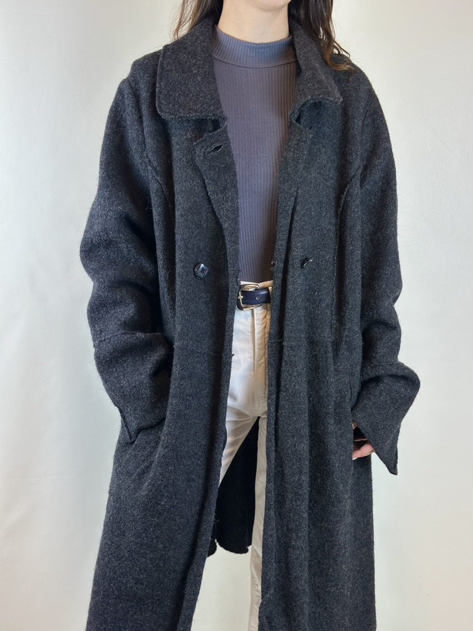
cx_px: 236
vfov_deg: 39.7
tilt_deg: -8.5
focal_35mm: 48
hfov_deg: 30.3
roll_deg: -0.2
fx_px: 875
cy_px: 316
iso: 80
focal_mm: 6.86
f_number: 1.78
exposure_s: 1/265
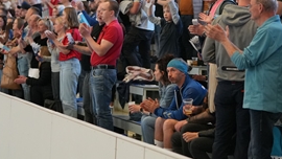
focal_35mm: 163
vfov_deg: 7.4
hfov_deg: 13.2
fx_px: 1219
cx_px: 189
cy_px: 25
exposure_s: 1/1000
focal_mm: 70
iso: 5000
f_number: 2.8
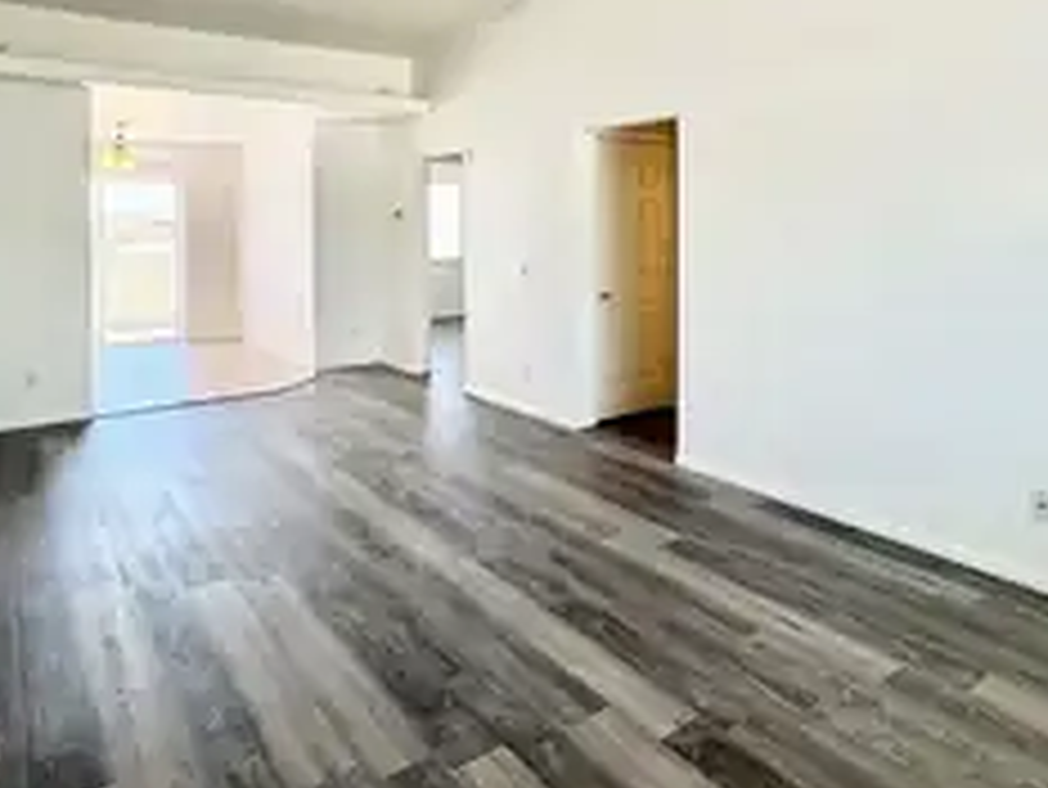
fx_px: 727
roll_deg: +0.2
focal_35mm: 24
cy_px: 230
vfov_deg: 55.0
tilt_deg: -1.1
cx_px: 477
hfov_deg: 71.4
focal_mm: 2.22
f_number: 2.2
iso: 64
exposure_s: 1/120
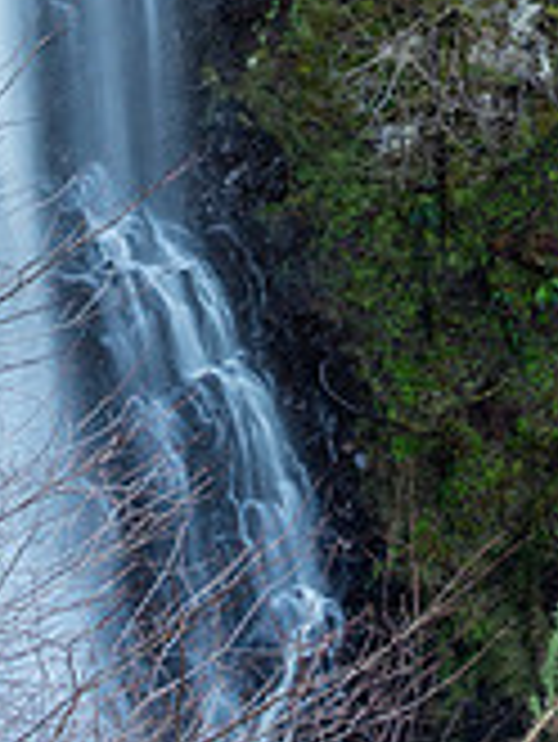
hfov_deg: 10.9
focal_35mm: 136
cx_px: 124
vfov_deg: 14.2
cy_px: -67
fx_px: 2919
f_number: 7.1
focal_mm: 25
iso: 200
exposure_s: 1/4
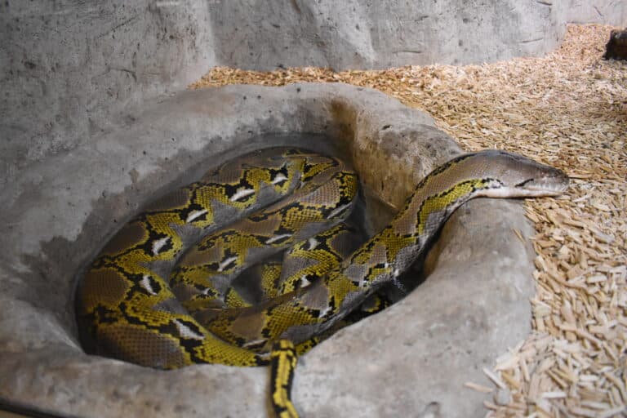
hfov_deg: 67.4
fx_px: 470
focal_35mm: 27
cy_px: 209
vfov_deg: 47.9
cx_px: 314
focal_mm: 18
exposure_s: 1/160
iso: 3200
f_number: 3.5
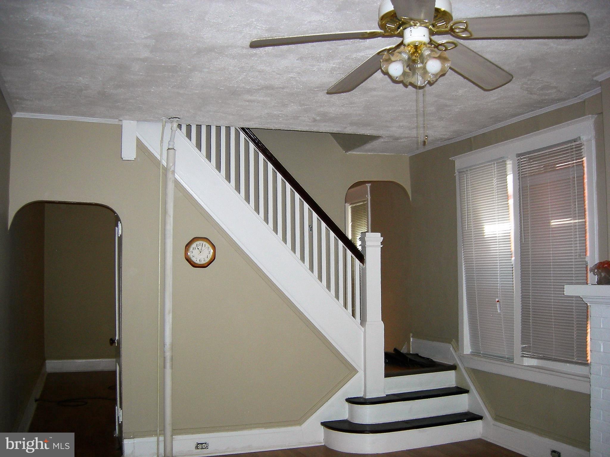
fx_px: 634
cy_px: 228
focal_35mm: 36
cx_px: 305
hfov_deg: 51.4
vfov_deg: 39.7
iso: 111
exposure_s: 1/60.1
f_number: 2.7
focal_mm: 7.5
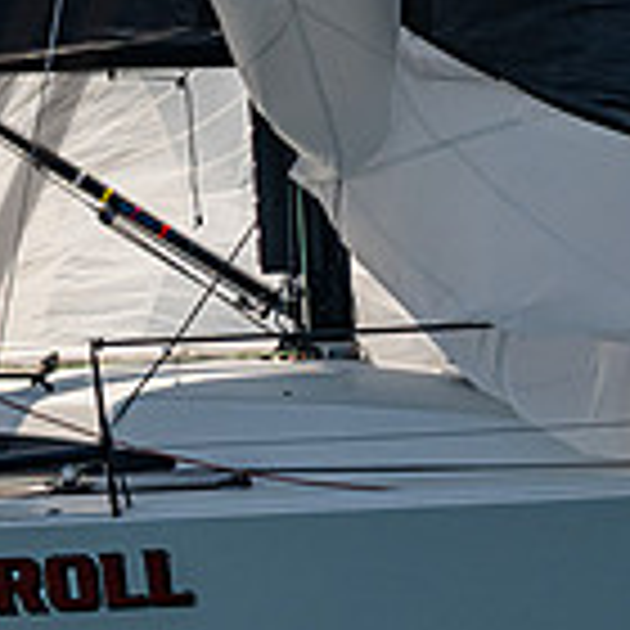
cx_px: -271
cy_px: 29
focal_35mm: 1140
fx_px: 23473
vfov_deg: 1.5
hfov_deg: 1.5
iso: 500
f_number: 8
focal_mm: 260
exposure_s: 1/2500
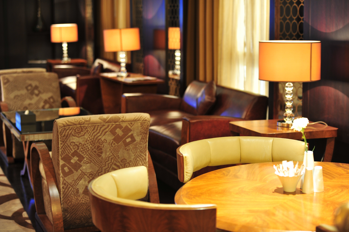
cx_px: 174
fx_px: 678
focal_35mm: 70
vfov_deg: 19.4
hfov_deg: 28.9
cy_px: 116
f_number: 2.8
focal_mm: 70
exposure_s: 1/13
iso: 1000
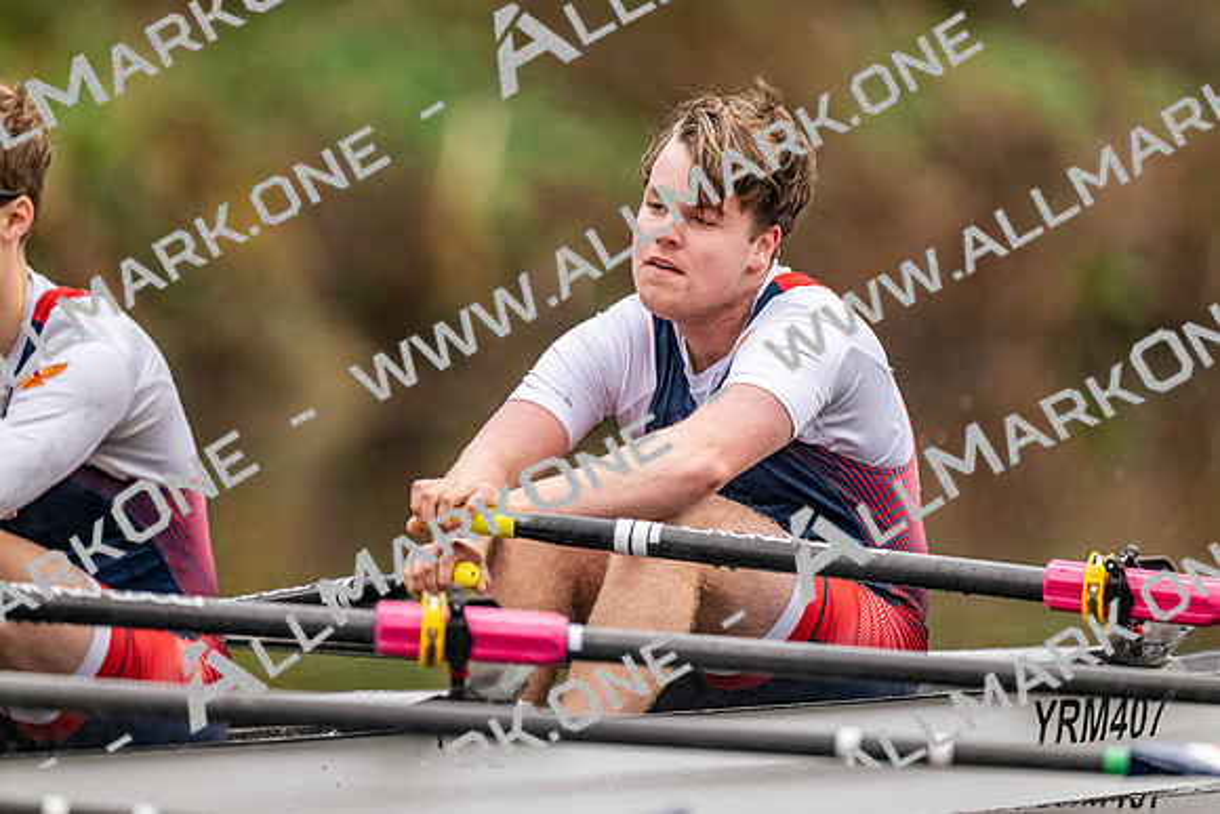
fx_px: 20337
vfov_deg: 2.3
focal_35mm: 600
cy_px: 407
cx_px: 610
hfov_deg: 3.4
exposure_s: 1/2500
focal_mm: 600
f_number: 4
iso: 3600
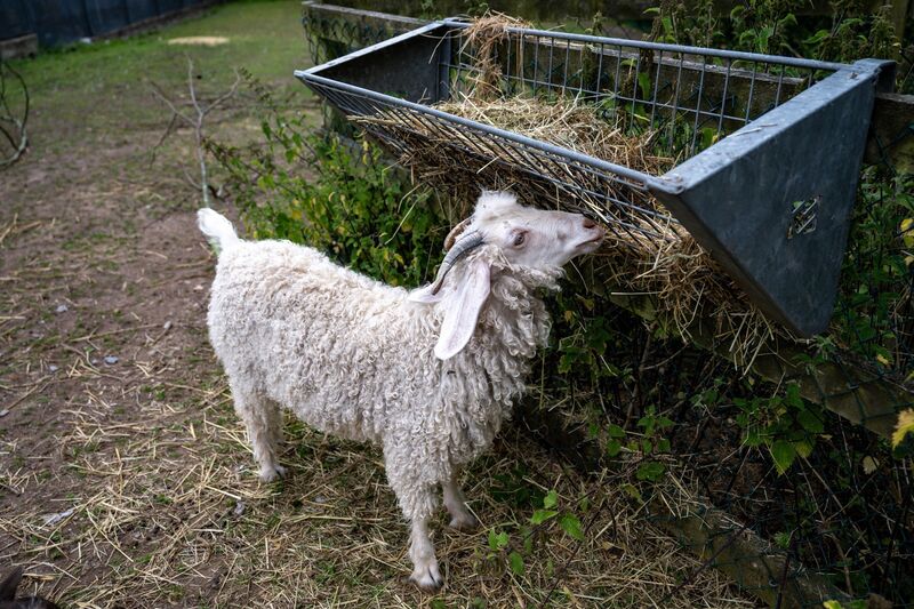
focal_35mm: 30
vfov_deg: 42.9
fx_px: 774
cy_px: 304
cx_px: 457
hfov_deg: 61.1
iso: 400
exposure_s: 1/1600
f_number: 3.5
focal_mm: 30.5
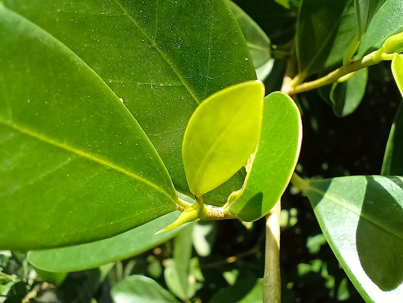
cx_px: 202
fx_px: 279
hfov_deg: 71.6
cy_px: 152
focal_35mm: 24
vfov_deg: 56.8
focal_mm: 2.02
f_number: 2.4
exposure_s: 1/686
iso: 101
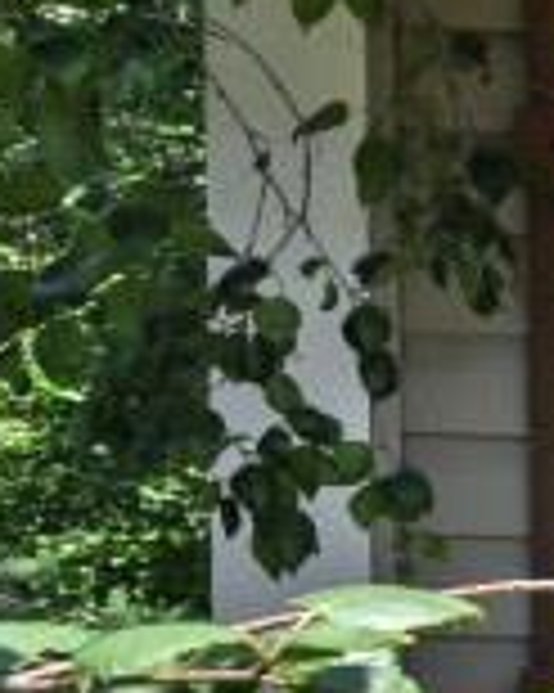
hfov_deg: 6.4
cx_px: 2775
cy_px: 828
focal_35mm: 128
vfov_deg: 14.6
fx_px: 2626
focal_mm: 14
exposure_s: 1/320
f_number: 6.3
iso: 100
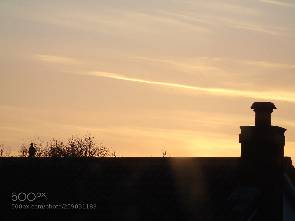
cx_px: 148
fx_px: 1807
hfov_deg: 9.3
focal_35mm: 212
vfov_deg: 7.0
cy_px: 110
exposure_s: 1/125
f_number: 4.8
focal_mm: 38
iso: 160
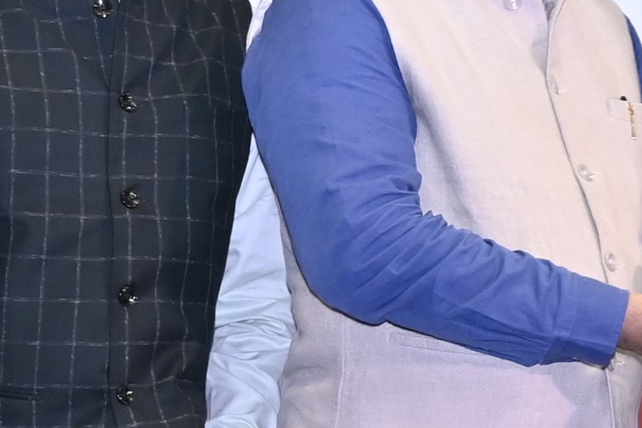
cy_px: 360
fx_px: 4091
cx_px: 939
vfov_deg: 6.0
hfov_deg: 8.8
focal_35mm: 229
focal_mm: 33.5
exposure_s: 1/100
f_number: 4.5
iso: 800
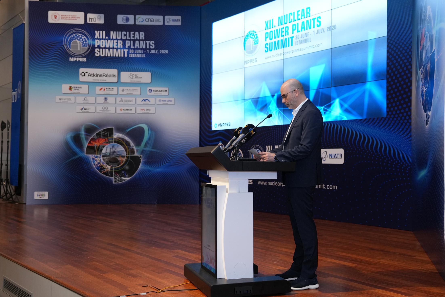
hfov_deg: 46.4
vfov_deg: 31.9
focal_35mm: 42
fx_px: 519
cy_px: 148
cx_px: 222
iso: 2000
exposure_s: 1/200
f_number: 3.5
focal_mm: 42
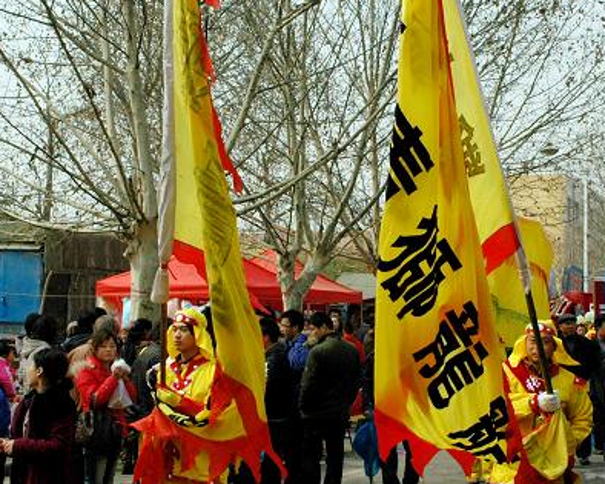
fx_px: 1074
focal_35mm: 60
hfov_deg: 31.4
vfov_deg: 25.4
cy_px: 268
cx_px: 362
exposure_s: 1/500
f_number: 11
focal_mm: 24
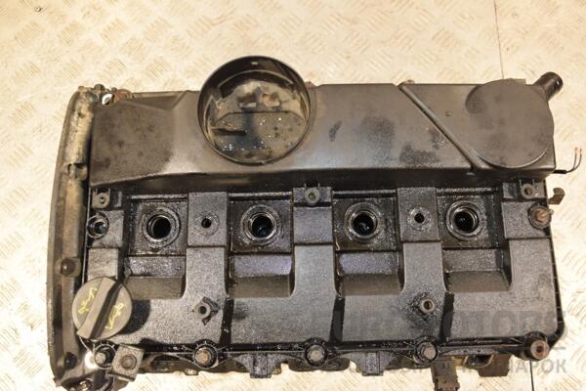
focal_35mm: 32
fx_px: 513
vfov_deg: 41.7
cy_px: 196
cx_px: 293
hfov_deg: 59.5
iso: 800
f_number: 5
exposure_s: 1/125
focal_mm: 21
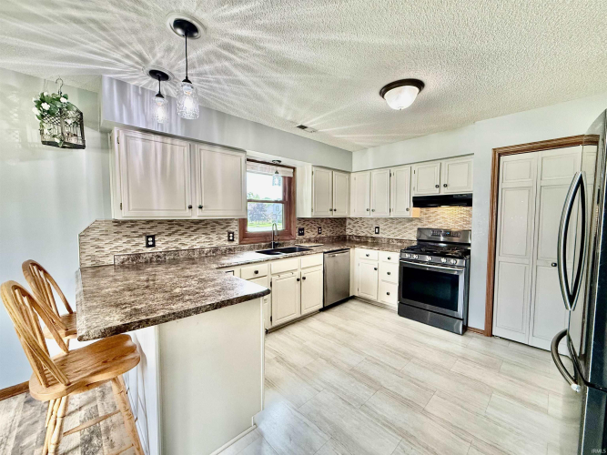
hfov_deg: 102.1
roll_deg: +0.1
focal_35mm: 14
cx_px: 304
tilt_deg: -2.2
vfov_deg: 85.7
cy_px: 228
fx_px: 245
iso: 320
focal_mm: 2.22
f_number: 2.2
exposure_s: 1/120
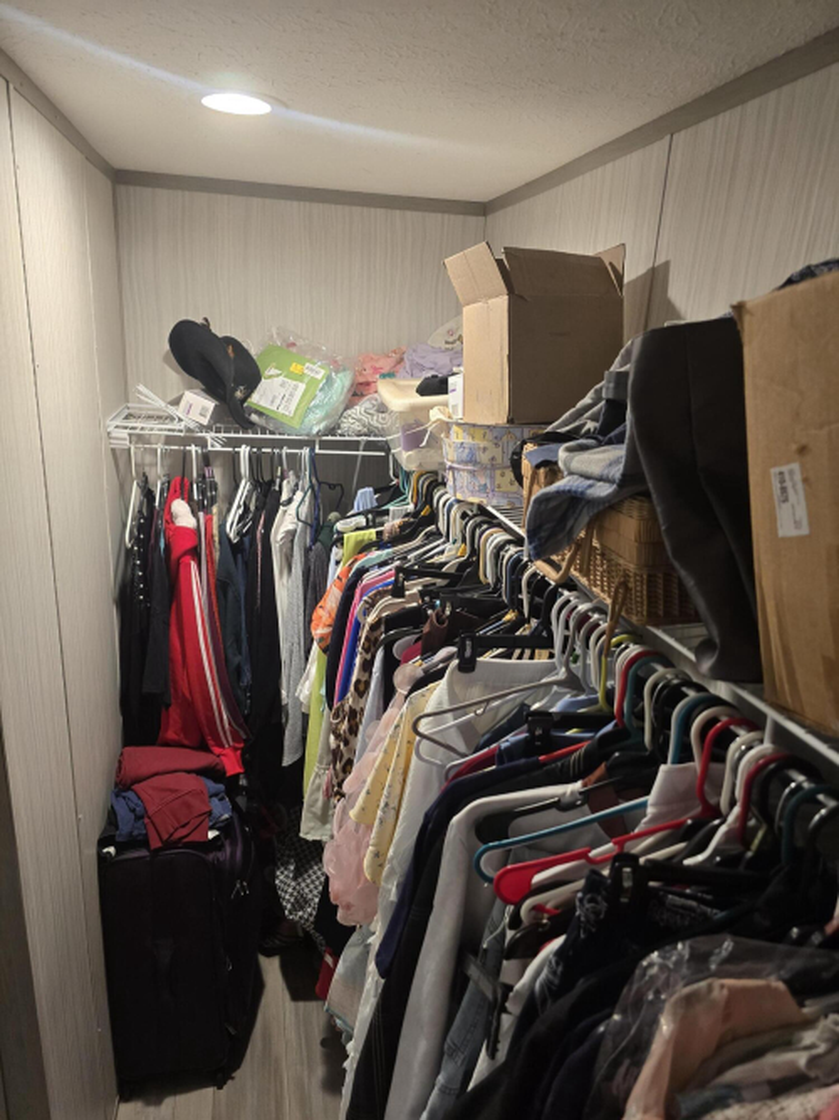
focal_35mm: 23
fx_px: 744
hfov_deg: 58.9
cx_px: 420
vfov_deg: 73.9
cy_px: 560
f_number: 1.7
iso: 400
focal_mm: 6.3
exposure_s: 1/120
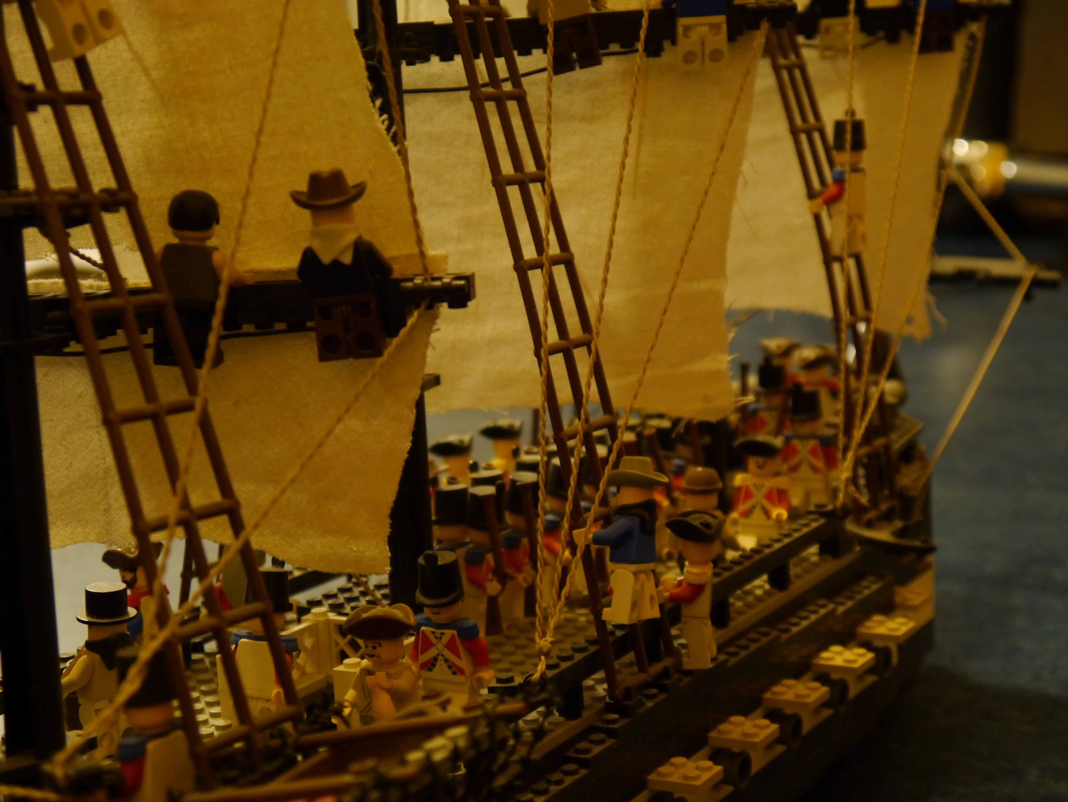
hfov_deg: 28.5
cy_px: 401
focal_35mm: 68
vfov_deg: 21.6
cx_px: 534
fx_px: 2099
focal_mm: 34
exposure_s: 1/8
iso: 800
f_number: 5.2
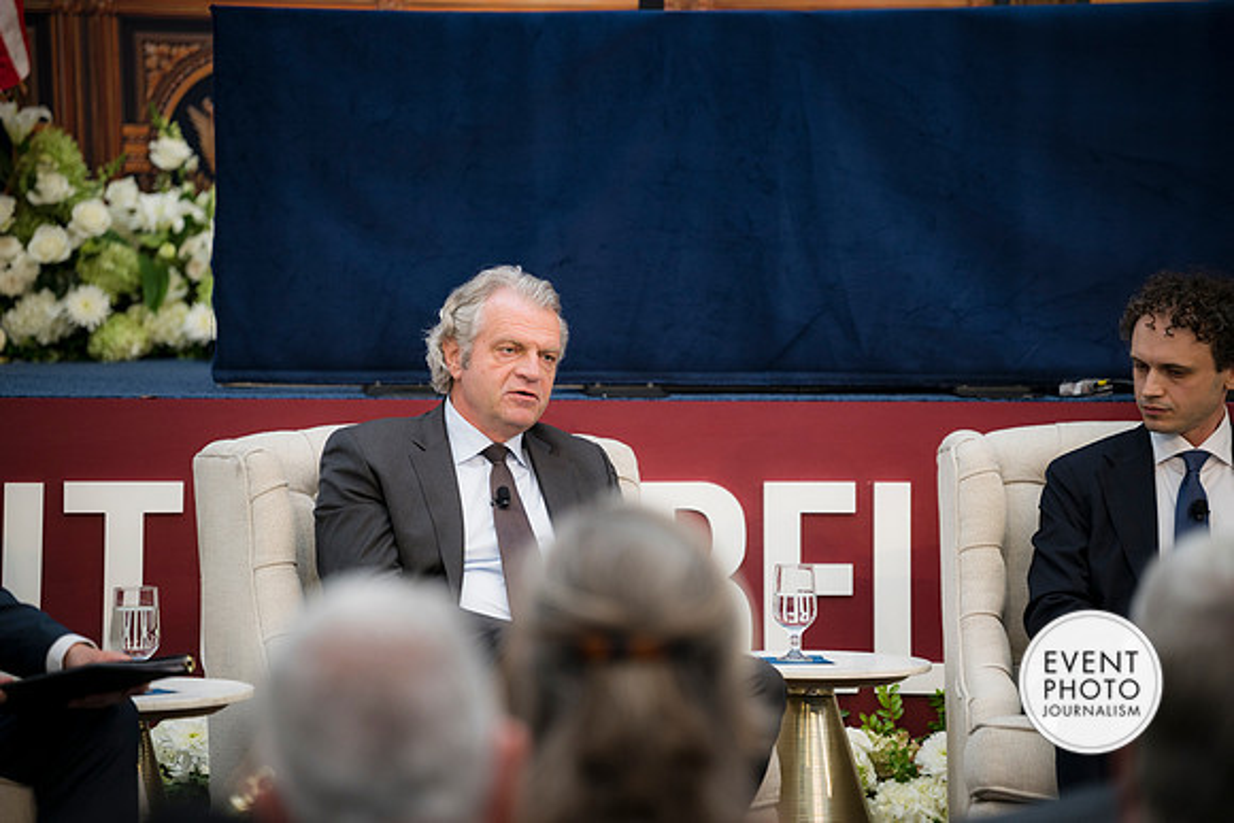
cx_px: 617
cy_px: 412
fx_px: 5143
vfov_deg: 9.2
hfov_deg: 13.7
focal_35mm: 150
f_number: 2.8
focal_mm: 150
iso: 360
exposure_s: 1/320
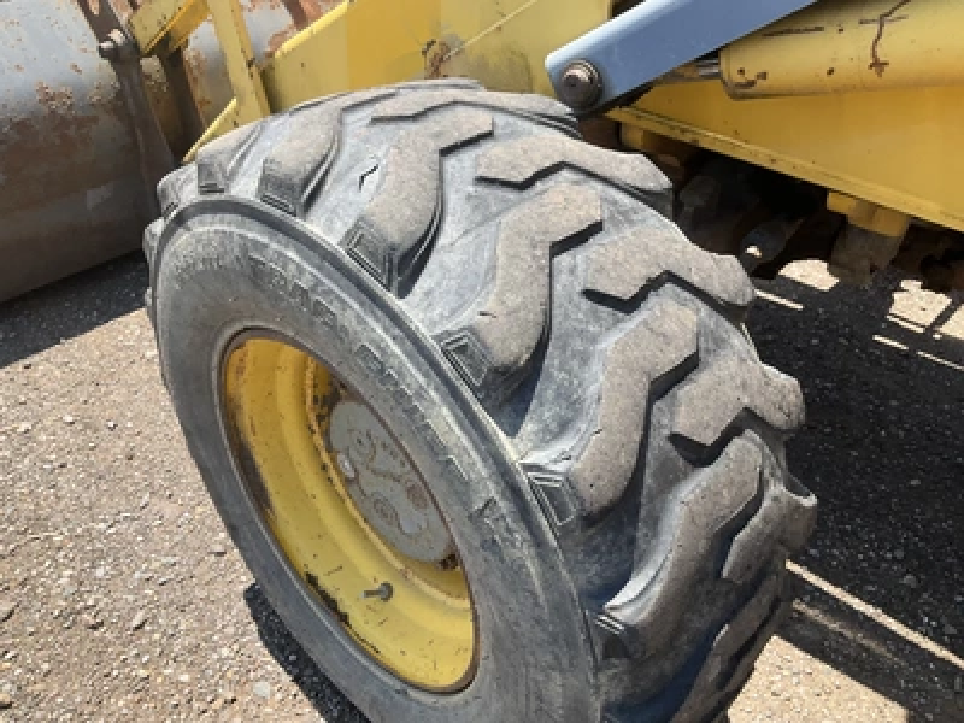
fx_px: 808
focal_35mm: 29
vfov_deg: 48.2
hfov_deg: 61.7
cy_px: 362
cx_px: 482
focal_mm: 3
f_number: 1.8
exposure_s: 1/691
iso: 25
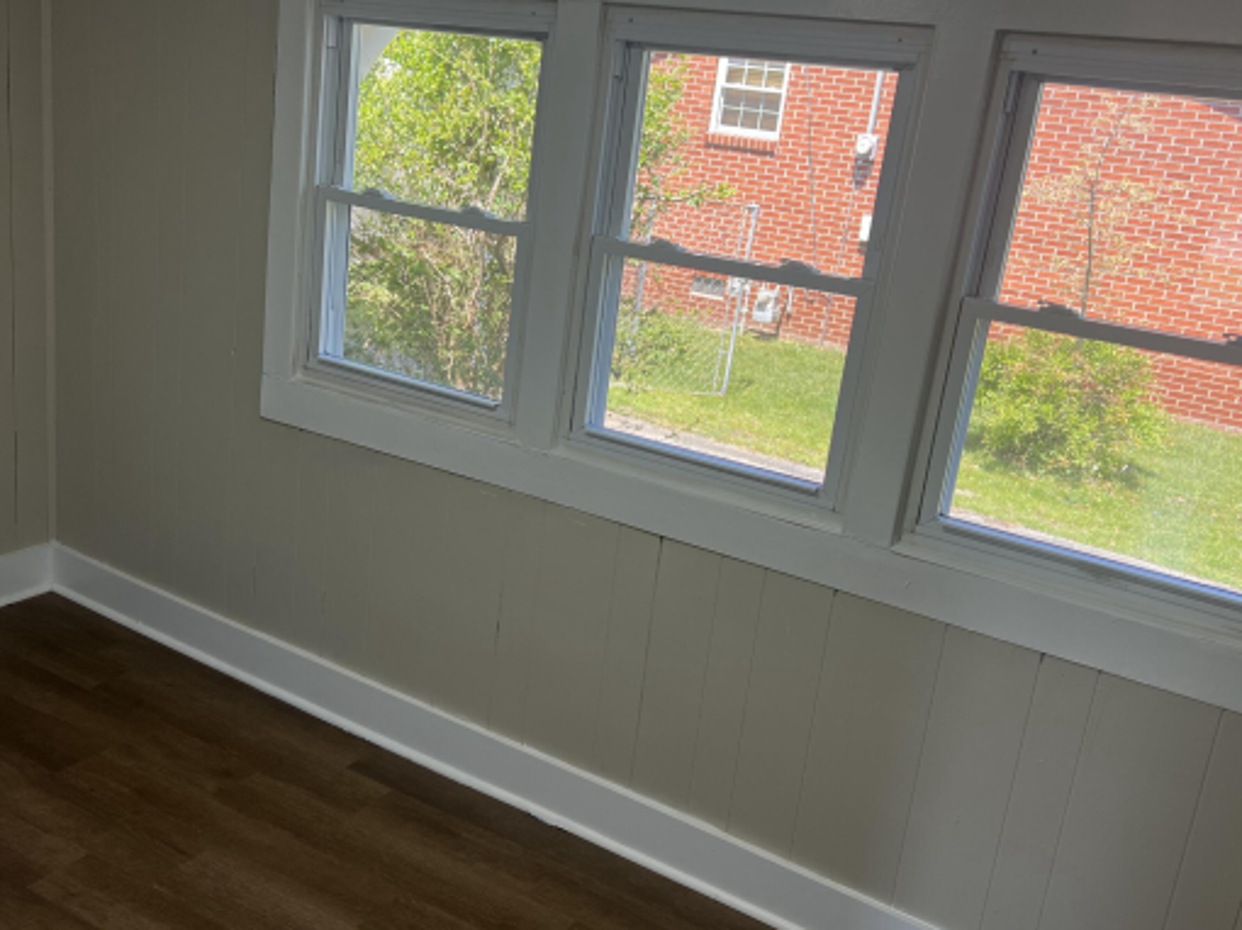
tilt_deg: -15.7
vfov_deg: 41.8
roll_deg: -7.1
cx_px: 617
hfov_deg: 54.0
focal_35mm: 34
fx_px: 1219
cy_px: 453
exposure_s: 1/349
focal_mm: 5.7
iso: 50
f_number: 1.5
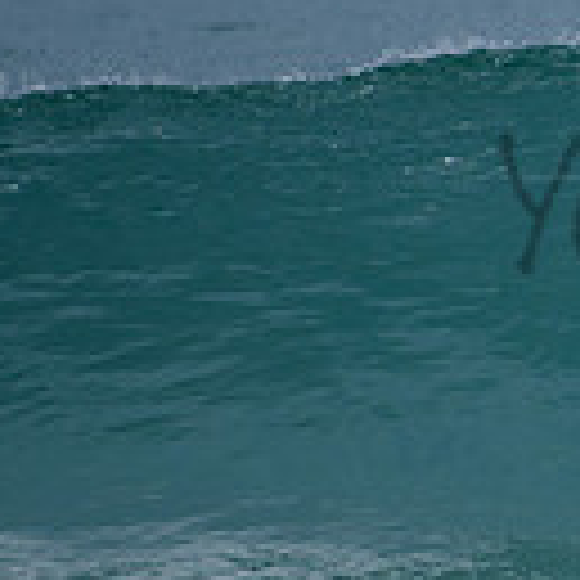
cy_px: 164
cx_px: 962
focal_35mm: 1904
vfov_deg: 0.9
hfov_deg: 0.9
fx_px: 36093
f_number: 5.6
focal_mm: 500
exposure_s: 1/2000
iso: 200
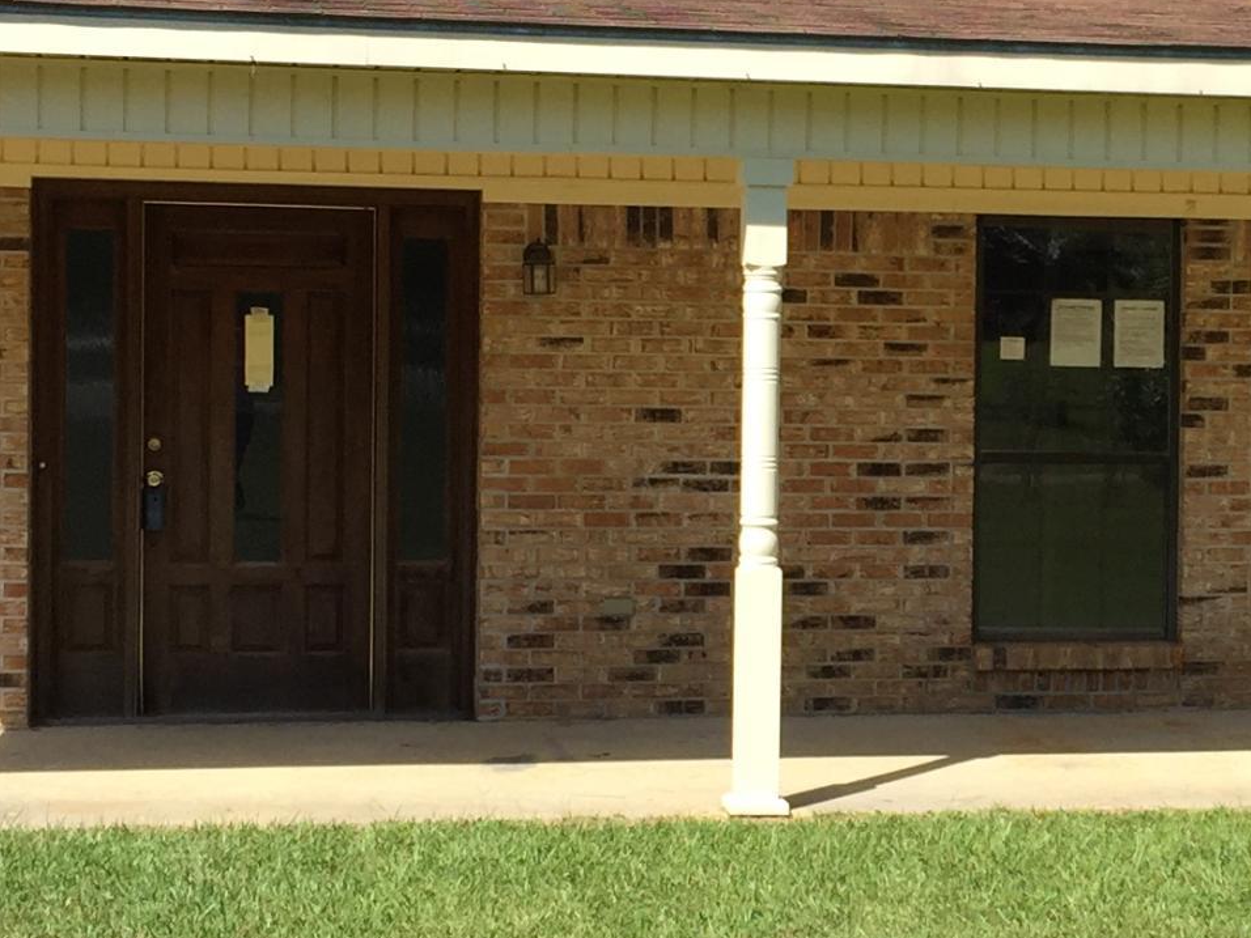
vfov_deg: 16.2
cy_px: 472
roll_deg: -0.8
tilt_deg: -3.9
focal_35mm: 91
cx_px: 1060
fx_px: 3289
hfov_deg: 21.2
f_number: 2.2
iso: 32
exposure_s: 1/1647
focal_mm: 4.15
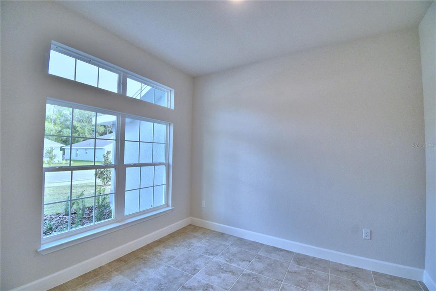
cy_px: 146
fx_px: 182
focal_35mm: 15
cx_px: 218
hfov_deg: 100.4
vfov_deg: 77.3
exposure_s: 1/125
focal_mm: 10
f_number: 4.5
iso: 320
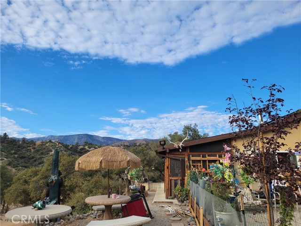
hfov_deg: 67.3
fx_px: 226
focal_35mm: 26
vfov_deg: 53.1
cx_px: 150
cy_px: 113
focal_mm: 5.4
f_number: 1.8
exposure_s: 1/1414
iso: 40
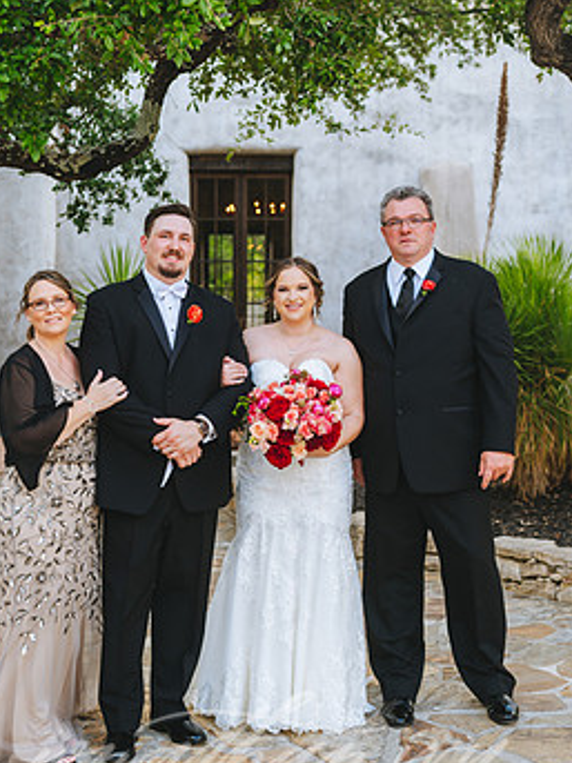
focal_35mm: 63
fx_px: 1389
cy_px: 347
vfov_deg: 30.7
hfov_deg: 23.3
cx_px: 248
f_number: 3.5
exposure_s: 1/200
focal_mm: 50
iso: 200
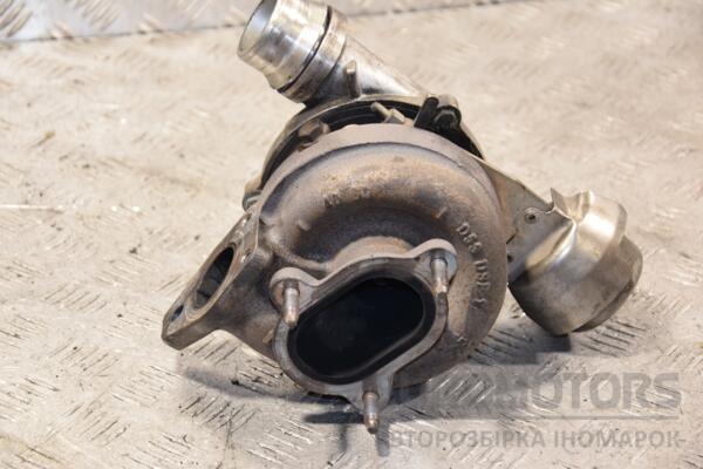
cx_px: 352
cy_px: 234
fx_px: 2197
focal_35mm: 112
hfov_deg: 18.2
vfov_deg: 12.2
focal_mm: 75
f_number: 5.3
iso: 800
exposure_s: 1/80
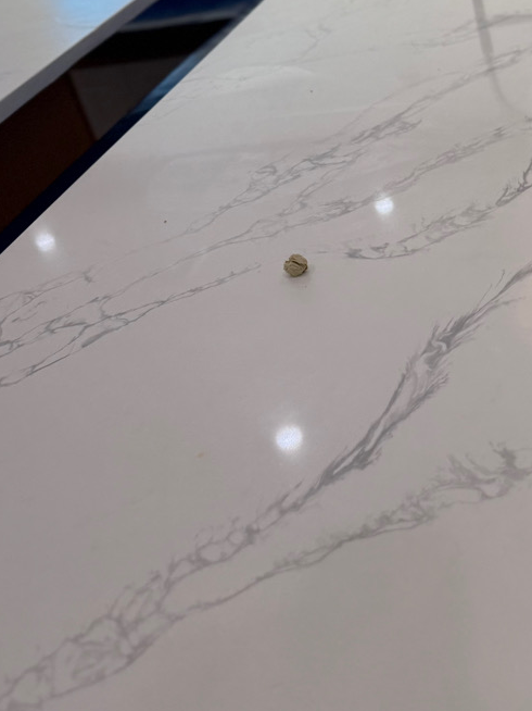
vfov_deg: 39.5
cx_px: 464
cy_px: 187
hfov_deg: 29.7
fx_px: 964
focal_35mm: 47
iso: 64
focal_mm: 6.76
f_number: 1.78
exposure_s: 1/186
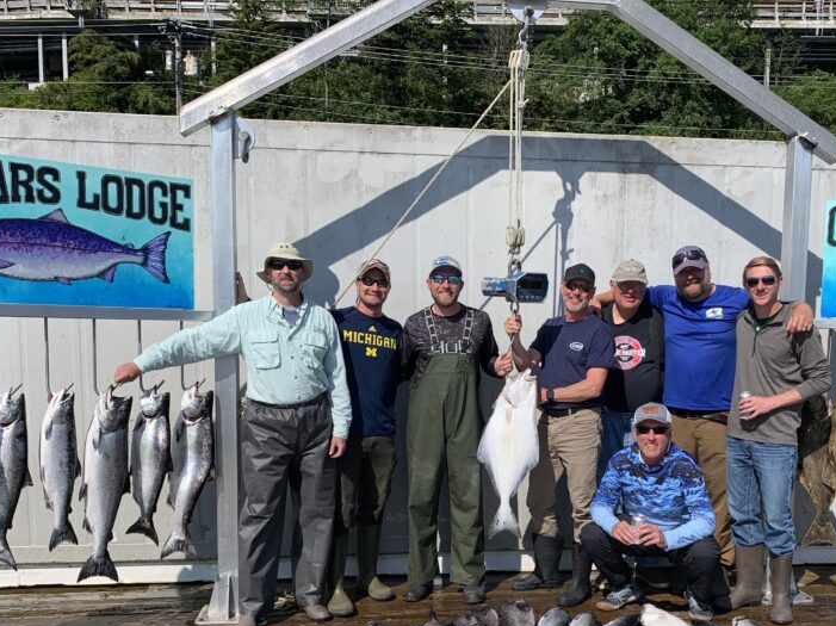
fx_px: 917
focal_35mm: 38
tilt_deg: -7.2
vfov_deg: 37.1
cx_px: 506
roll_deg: -1.8
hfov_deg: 48.7
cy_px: 439
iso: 25
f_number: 1.8
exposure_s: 1/2915
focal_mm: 4.25
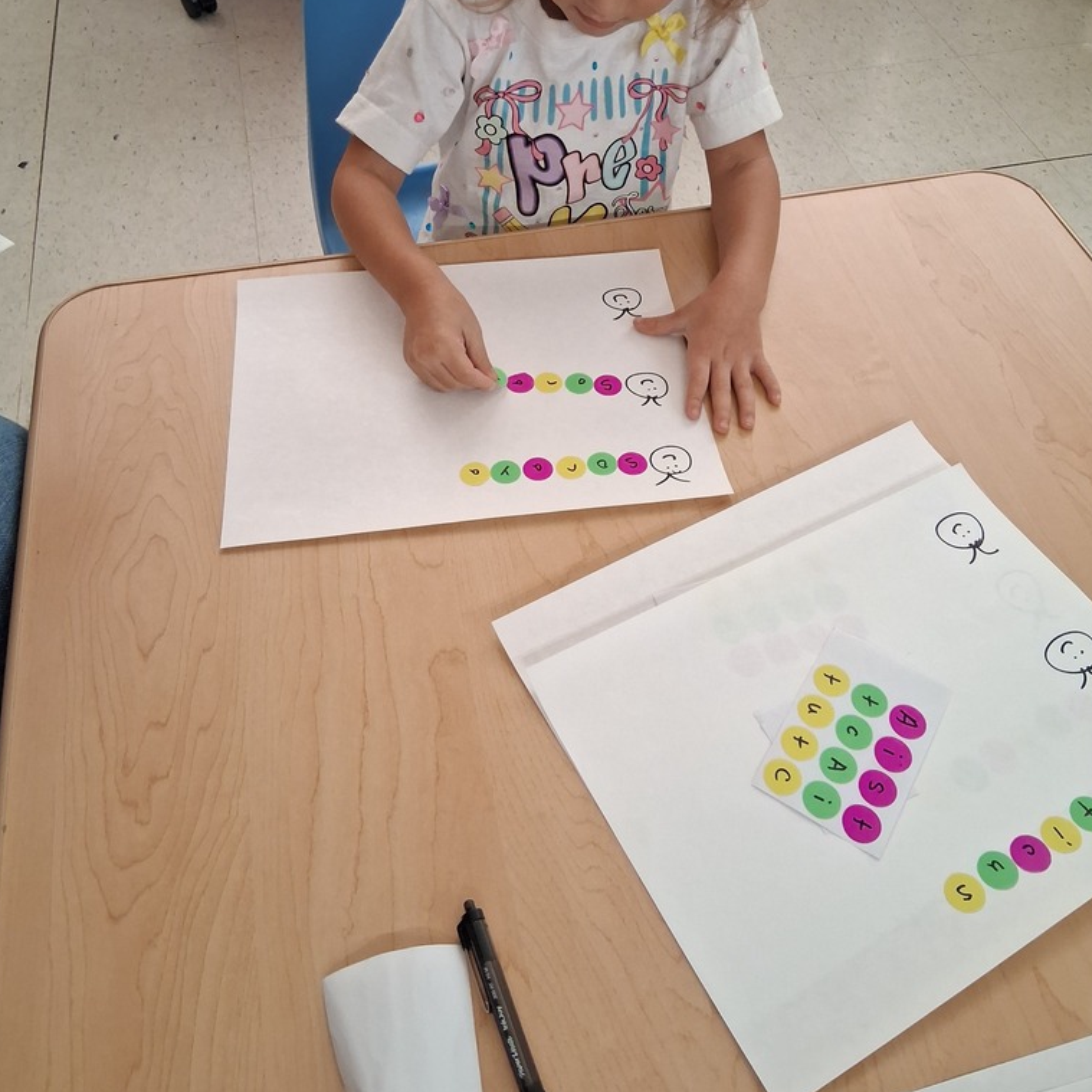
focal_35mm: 31
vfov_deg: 52.0
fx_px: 1106
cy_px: 407
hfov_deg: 52.5
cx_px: 544
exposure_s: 1/60
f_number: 1.8
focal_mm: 3.98
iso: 400
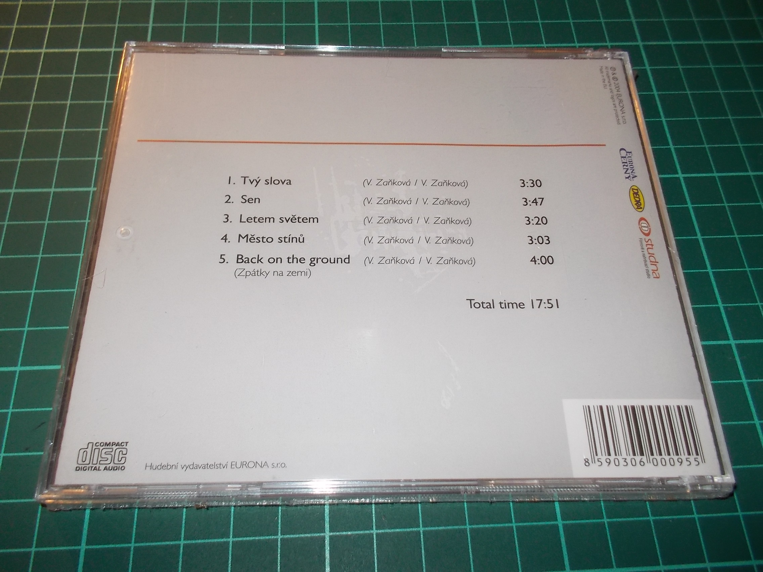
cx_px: 382
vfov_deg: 48.2
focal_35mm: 29
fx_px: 639
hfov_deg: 61.7
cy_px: 286
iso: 200
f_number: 3.3
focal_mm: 4.1
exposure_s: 1/30
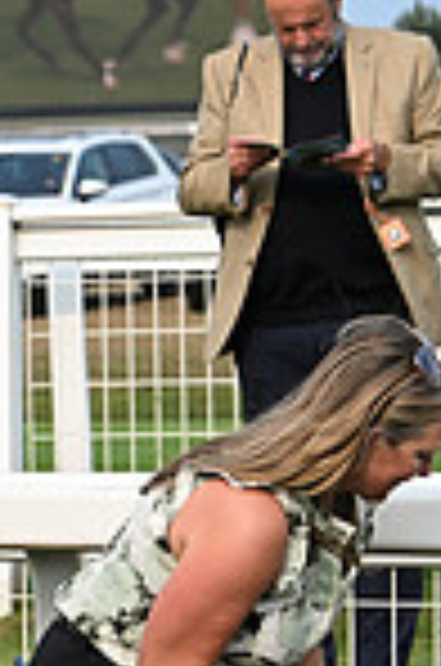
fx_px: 5077
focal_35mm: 275
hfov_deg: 4.8
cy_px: 466
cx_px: -770
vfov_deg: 7.5
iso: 400
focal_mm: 70
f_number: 5.6
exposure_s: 1/1250
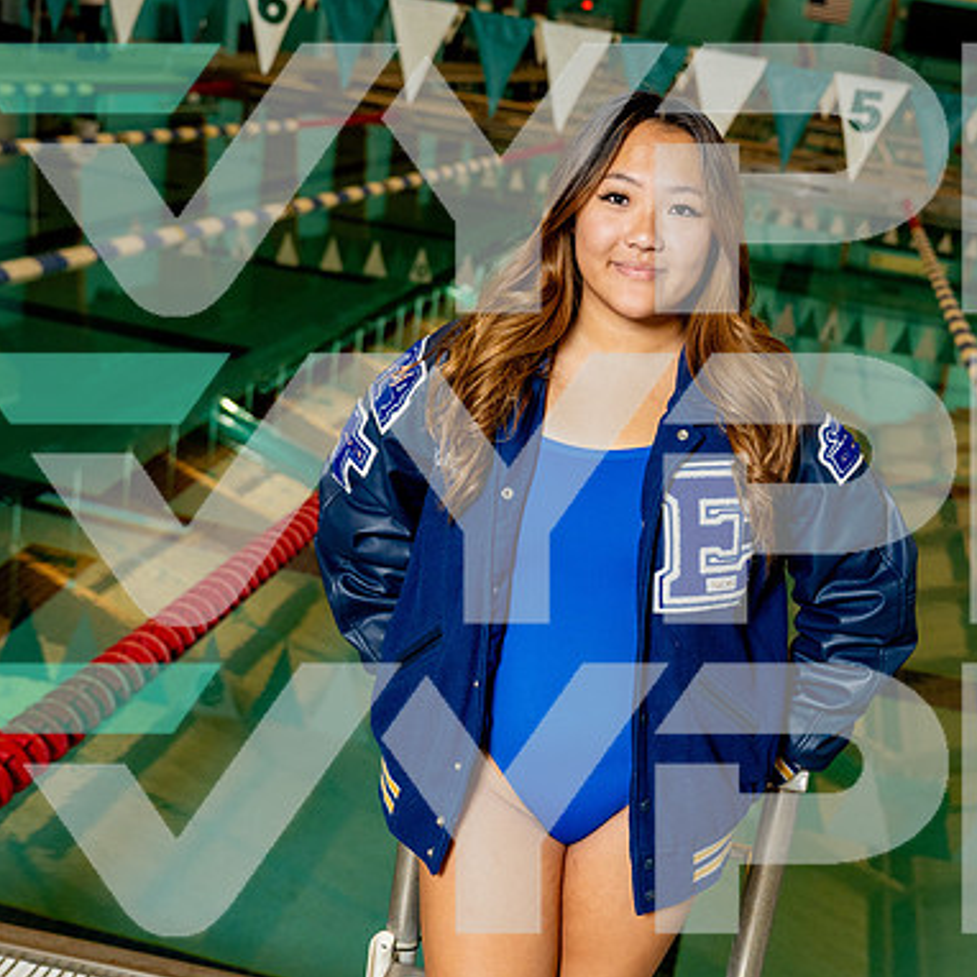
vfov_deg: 34.7
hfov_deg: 34.5
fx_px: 1565
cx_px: 614
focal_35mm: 49
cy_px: 490
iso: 1600
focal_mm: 38
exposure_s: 1/250
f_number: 4
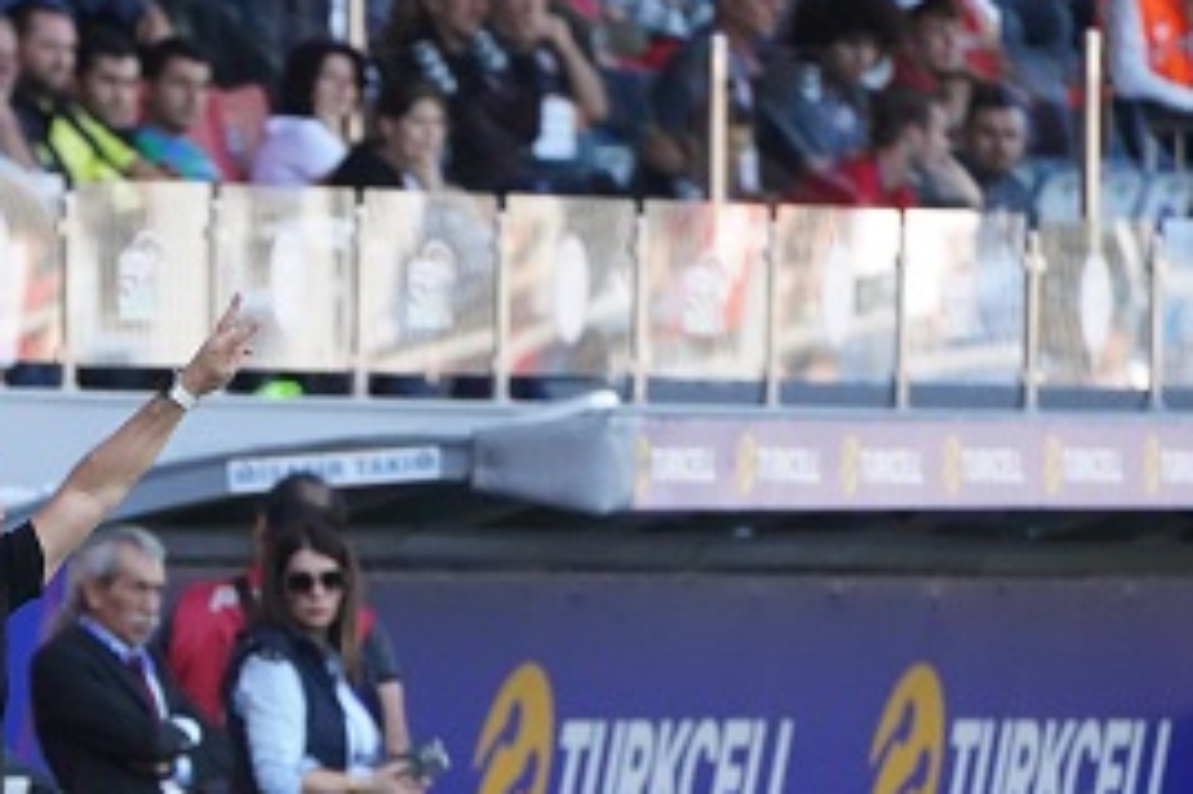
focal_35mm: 893
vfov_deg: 1.5
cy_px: 865
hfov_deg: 2.3
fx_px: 29574
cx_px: 22
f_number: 5.6
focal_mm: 400
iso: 5000
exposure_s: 1/2000
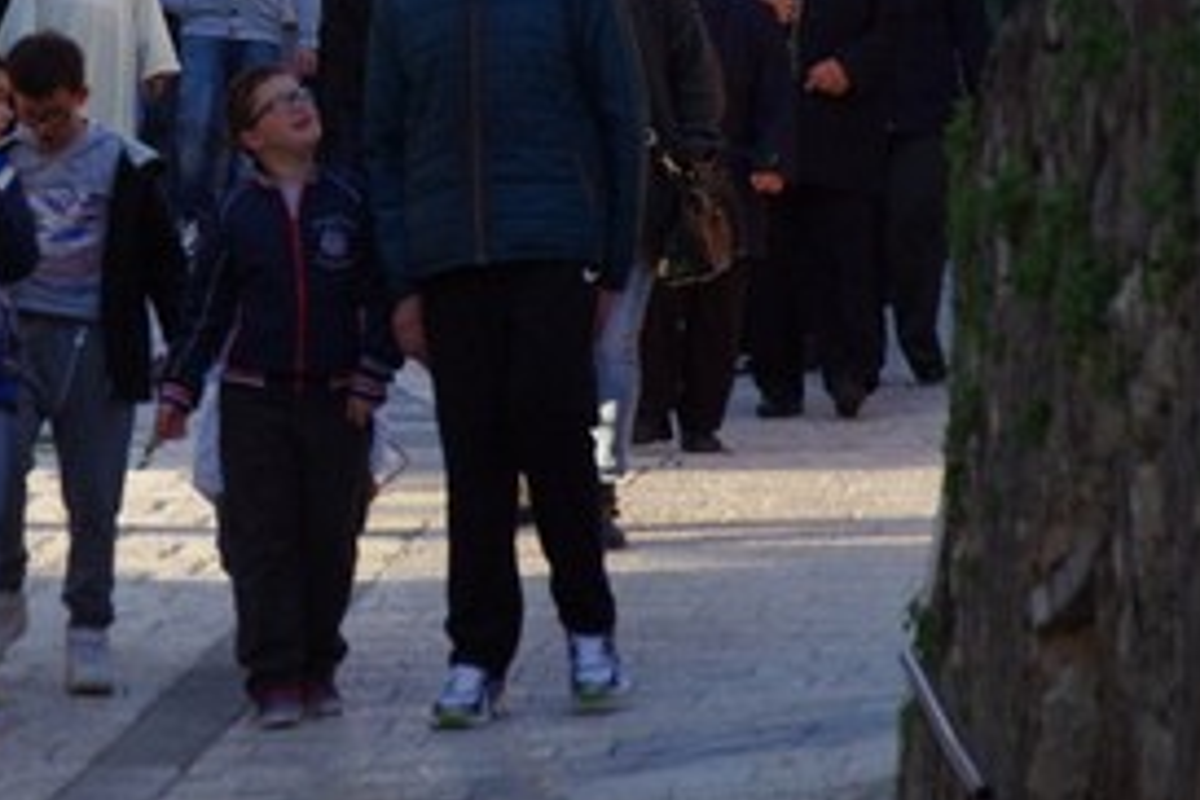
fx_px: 14166
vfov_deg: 3.2
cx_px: 202
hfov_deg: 4.8
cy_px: 77
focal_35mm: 425
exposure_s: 1/250
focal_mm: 155
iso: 1250
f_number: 8
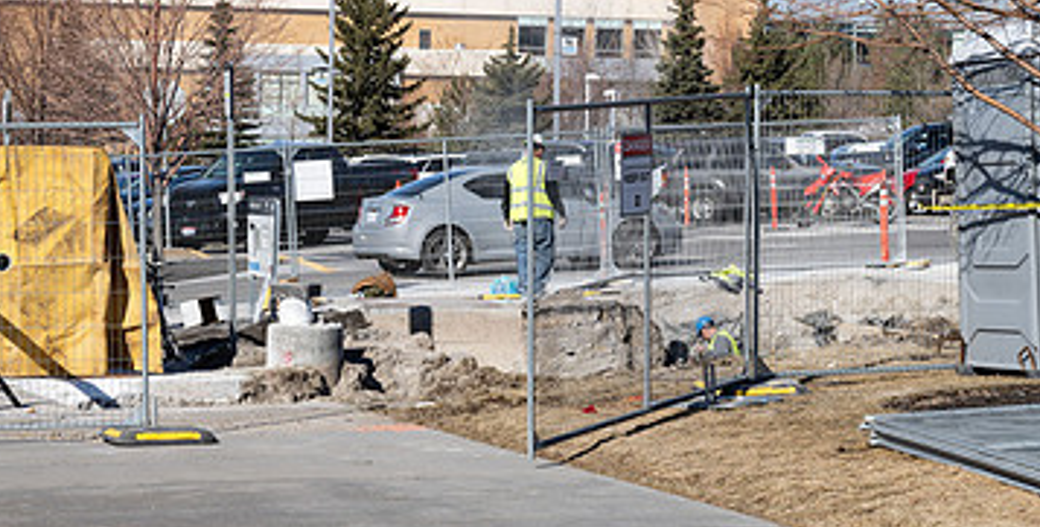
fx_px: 3315
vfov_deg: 9.1
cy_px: 247
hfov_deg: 17.8
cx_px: 634
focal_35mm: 123
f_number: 9
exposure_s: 1/250
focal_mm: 70
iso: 100
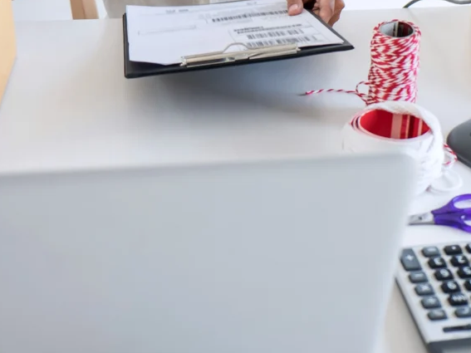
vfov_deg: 23.8
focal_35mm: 61
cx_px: 265
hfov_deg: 31.7
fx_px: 830
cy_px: 93
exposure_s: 1/100
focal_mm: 19.6
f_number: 2.8
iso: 200
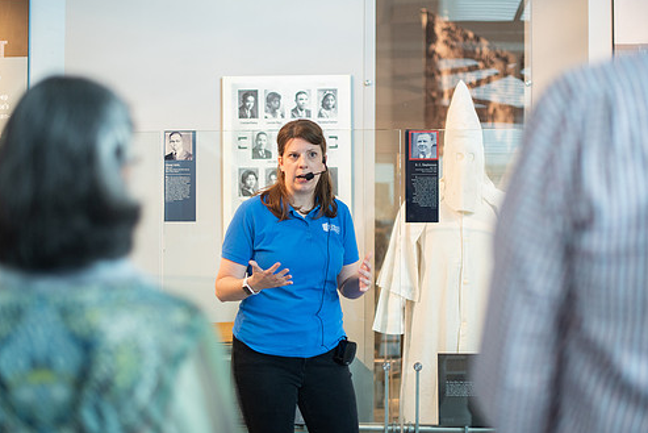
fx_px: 1080
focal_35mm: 60
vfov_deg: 22.6
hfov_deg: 33.4
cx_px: 303
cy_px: 218
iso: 640
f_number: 1.8
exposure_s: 1/200
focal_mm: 50
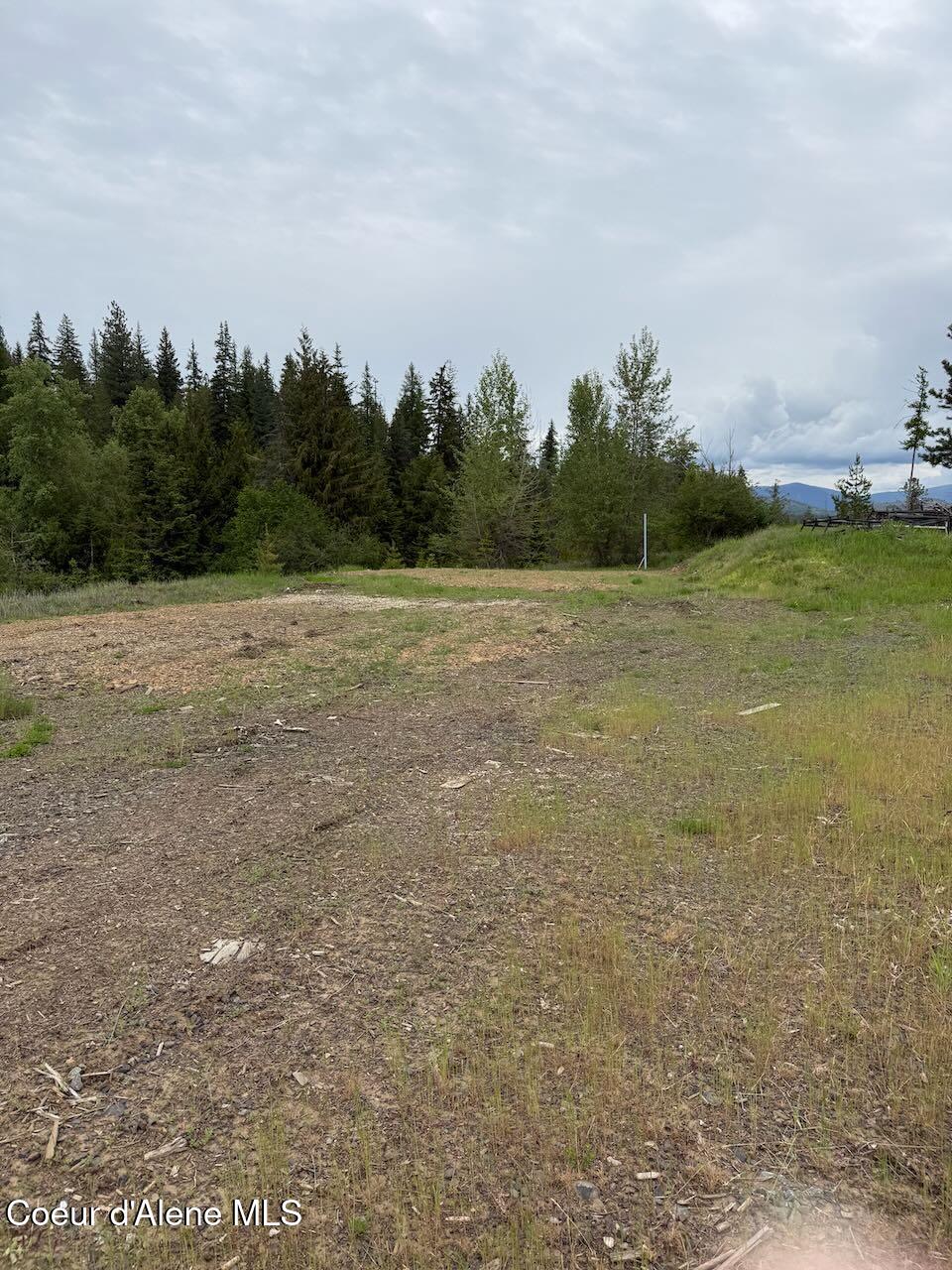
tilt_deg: -7.4
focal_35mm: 24
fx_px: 880
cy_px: 635
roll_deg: +0.3
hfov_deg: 56.8
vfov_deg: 71.6
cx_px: 476
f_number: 1.78
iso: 80
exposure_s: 1/4673
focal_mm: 6.76
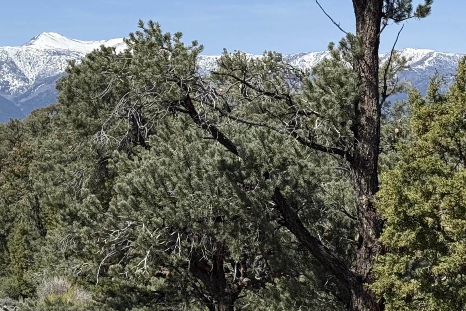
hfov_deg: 15.4
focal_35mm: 129
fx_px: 1670
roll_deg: -0.3
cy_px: 178
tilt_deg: -2.4
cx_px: -81
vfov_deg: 10.6
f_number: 1.78
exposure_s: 1/5587
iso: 64
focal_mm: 6.76
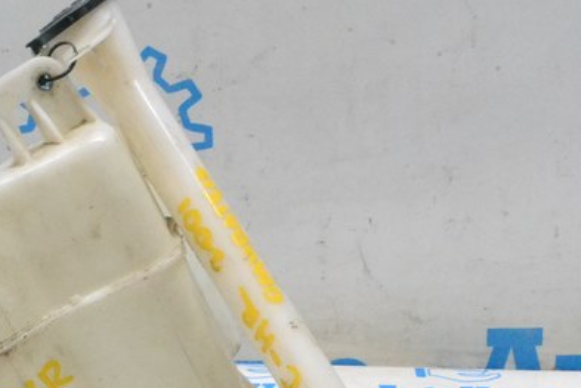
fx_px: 2017
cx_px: 179
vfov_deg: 10.9
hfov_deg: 16.3
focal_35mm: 125
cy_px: 361
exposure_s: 1/100
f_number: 13
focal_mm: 32
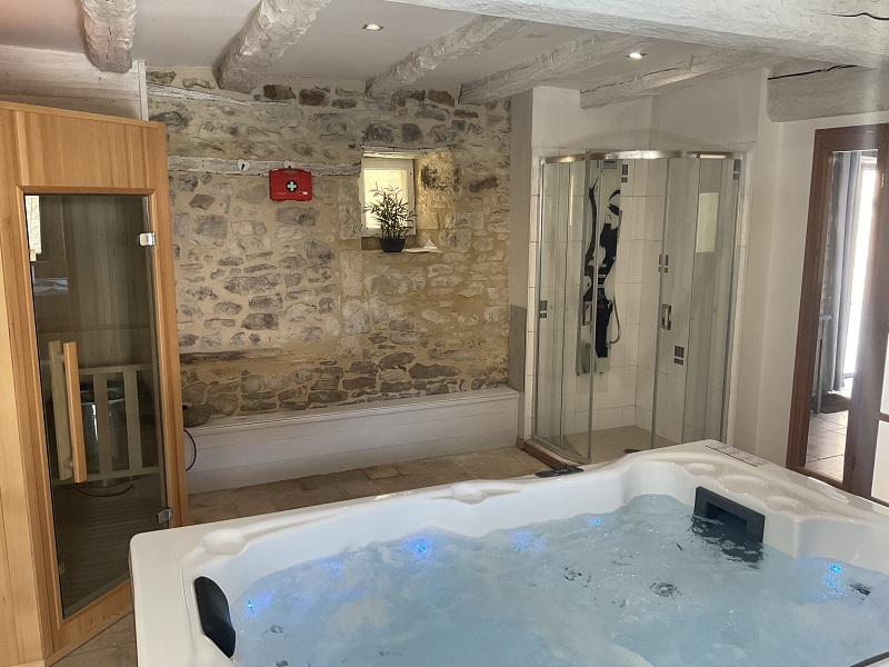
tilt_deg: -10.2
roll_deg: -0.7
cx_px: 444
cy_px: 334
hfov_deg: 61.7
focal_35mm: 29
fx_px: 745
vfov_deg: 48.2
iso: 50
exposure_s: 1/50
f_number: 1.8
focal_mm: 3
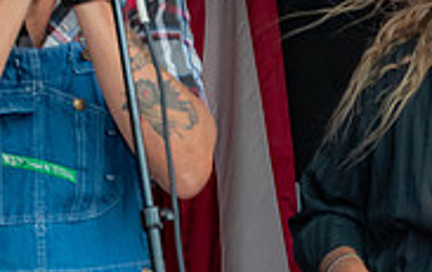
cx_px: 375
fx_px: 2040
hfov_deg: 12.0
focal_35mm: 173
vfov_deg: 7.5
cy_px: 394
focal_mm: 34
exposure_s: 1/160
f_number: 5.6
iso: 800
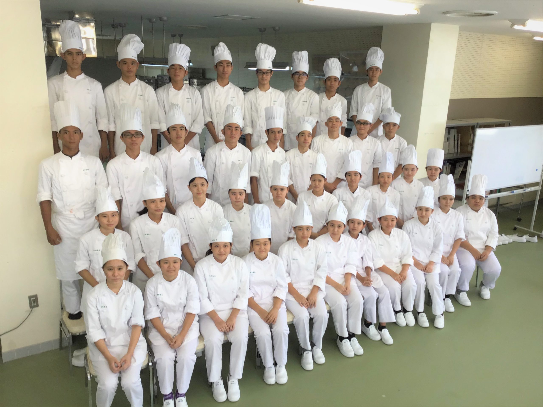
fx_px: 486
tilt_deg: -16.4
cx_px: 272
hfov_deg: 58.4
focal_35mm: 31
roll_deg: -1.5
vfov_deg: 45.4
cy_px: 204
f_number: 2.4
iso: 25
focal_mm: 3.3
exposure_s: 1/60
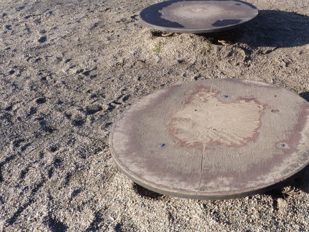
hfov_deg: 38.9
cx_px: 266
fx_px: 411
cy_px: 85
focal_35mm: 46
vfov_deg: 31.3
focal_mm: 4.5
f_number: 4
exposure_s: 1/200
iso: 80
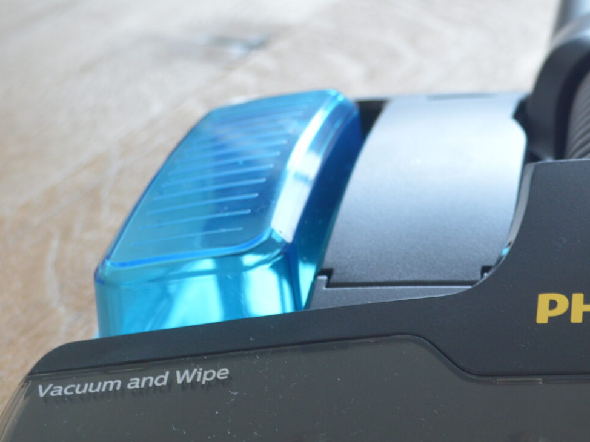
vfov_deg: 15.1
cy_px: 354
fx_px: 1653
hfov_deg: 19.6
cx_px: 613
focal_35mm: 97
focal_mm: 32
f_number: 4.8
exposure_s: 1/15
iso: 400
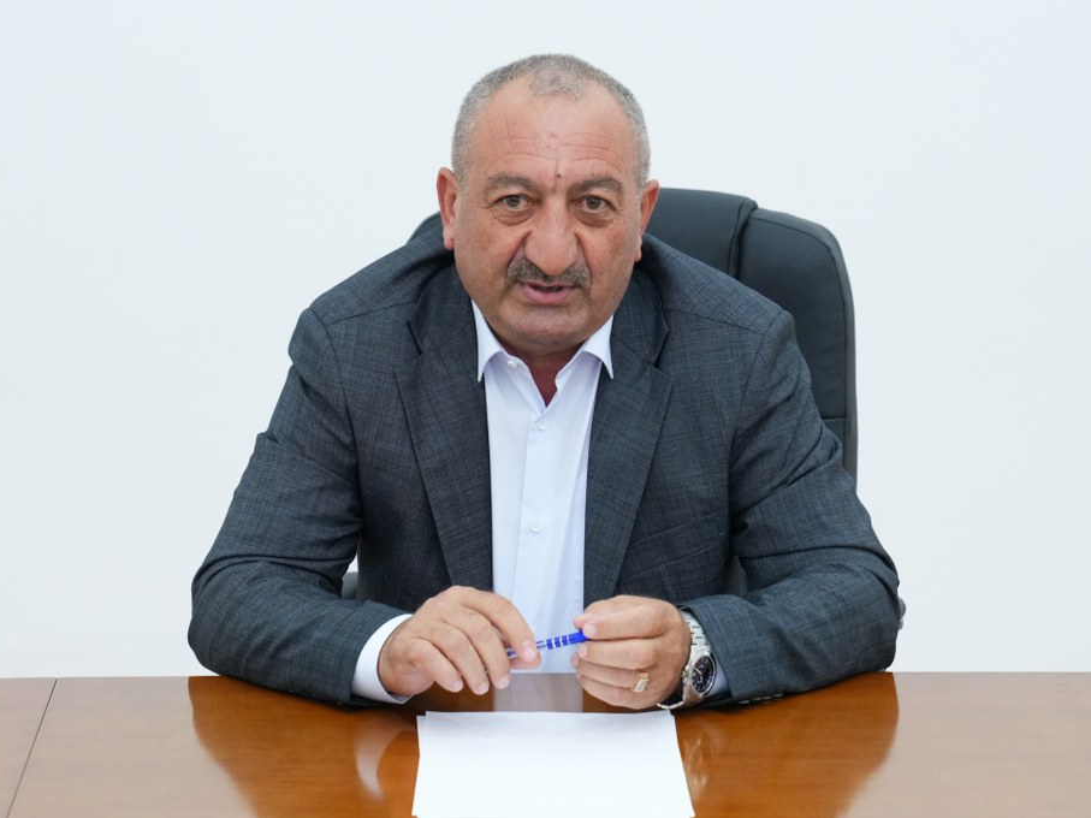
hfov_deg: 17.3
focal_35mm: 114
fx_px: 3592
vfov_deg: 13.0
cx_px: 508
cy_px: 408
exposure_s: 1/200
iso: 2000
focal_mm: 70
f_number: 4.5
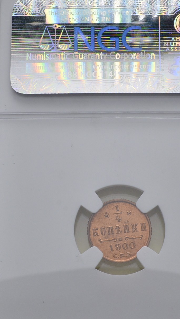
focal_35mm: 102
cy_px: 168
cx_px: 113
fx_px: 865
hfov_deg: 11.9
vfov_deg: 20.9
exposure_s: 1/250
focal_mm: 32
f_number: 14
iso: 400
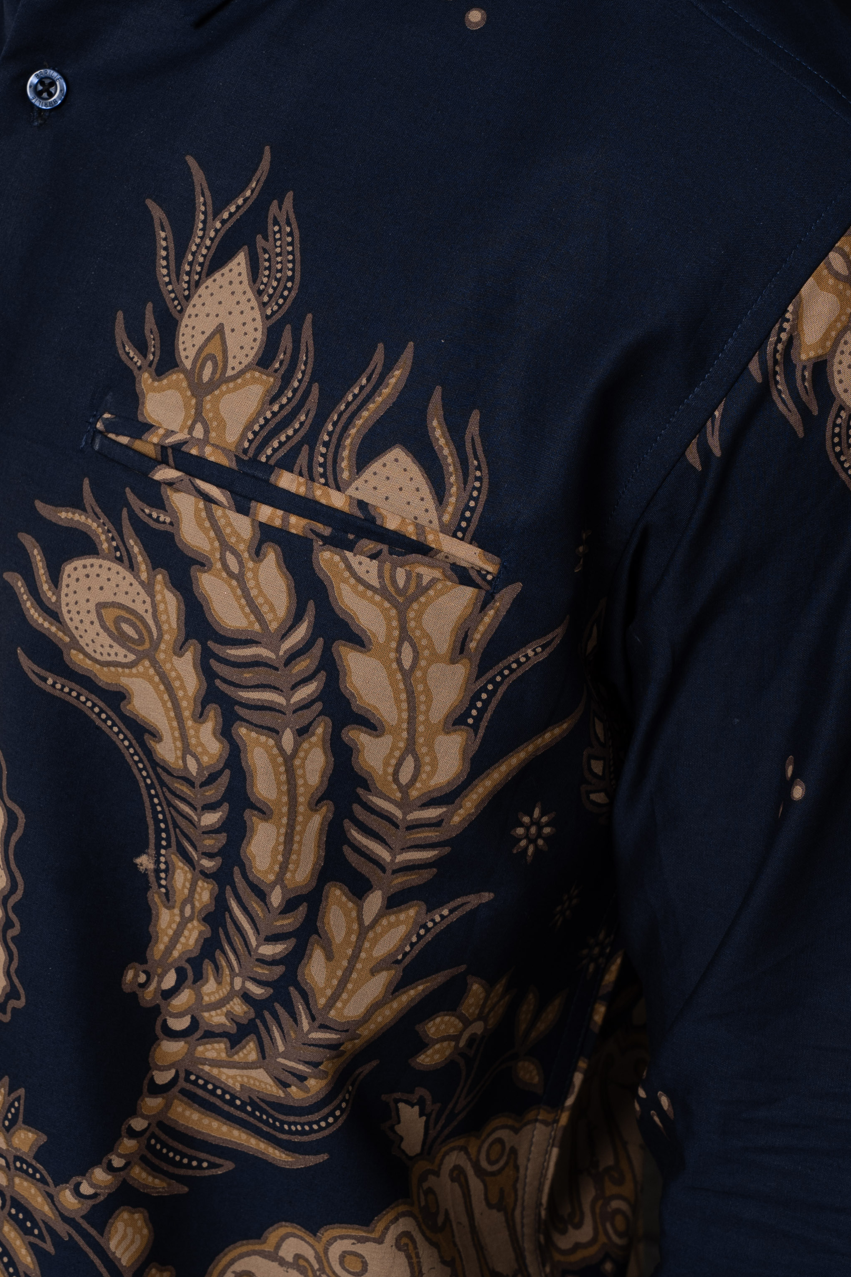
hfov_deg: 12.7
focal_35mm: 107
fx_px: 3807
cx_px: 147
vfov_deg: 19.0
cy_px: 567
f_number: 8
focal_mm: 54.7
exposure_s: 1/125
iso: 160
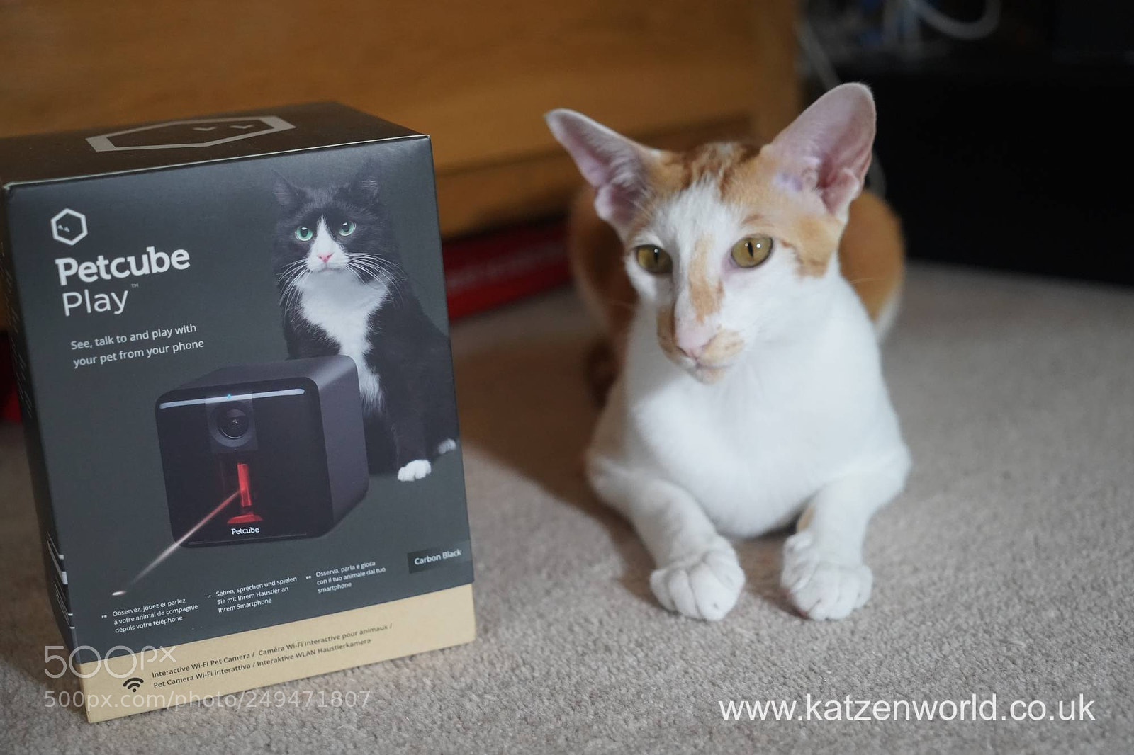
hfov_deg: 36.9
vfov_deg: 25.0
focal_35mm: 54
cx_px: 567
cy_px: 378
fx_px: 1701
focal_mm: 54
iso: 4000
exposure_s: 1/160
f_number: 4
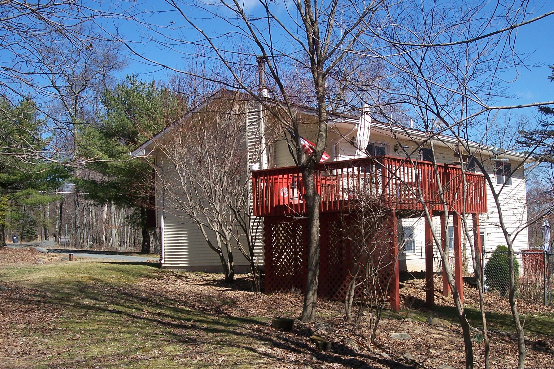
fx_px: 708
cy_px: 184
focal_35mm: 46
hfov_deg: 42.7
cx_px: 309
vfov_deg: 29.3
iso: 100
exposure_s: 1/750
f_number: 4
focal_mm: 8
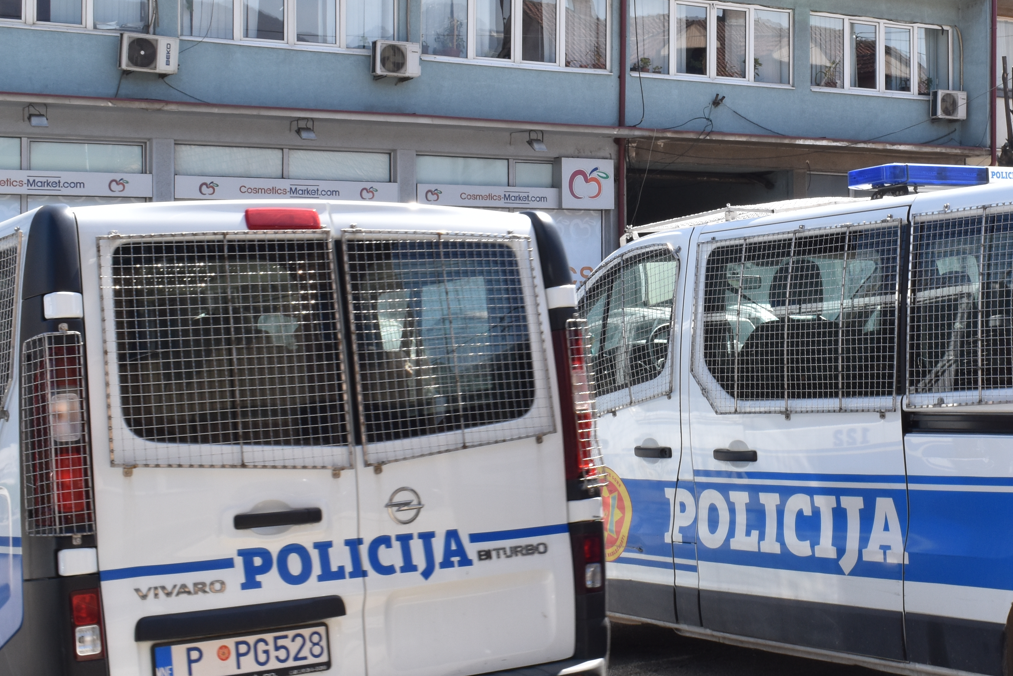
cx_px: 701
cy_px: 277
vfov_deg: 21.9
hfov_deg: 32.1
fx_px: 1742
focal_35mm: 62
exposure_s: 1/80
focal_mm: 23
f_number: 18
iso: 250
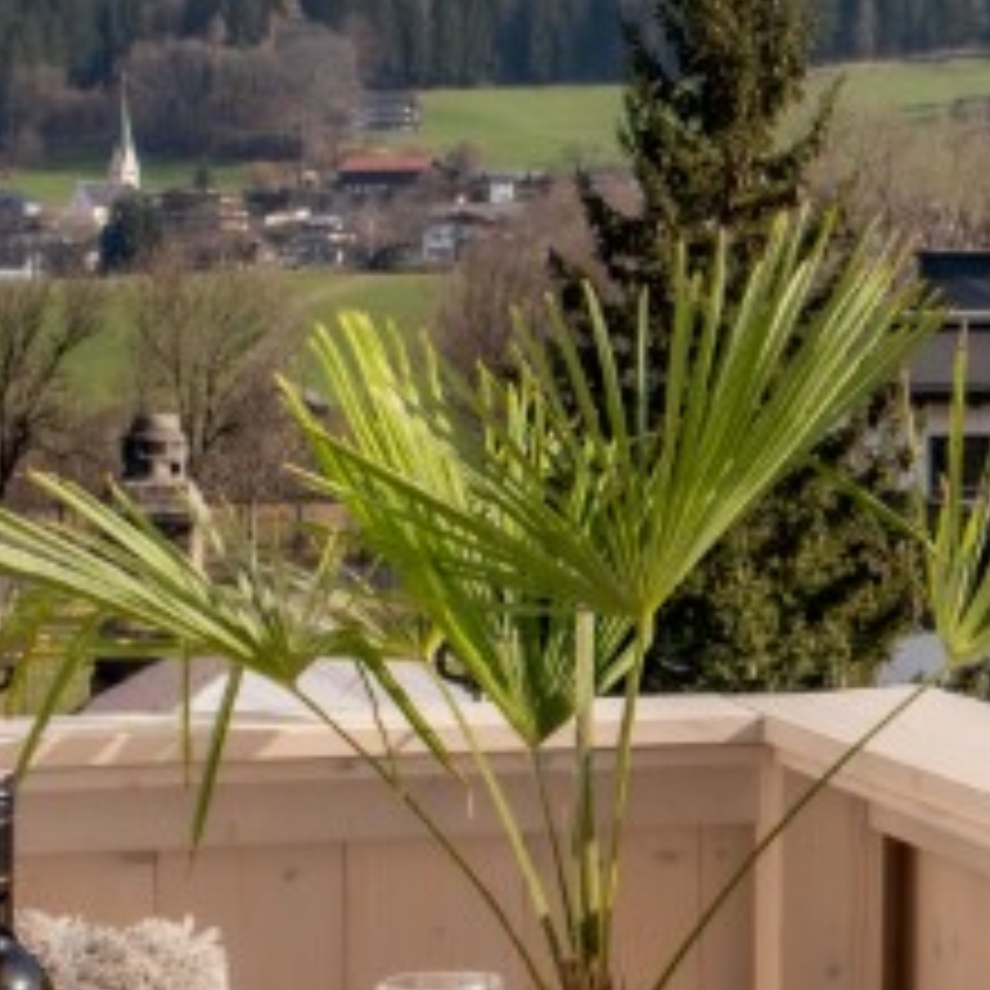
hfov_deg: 13.9
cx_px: 1699
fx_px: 3656
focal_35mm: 113
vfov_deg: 15.4
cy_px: 585
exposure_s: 1/1000
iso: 400
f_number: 4
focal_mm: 18
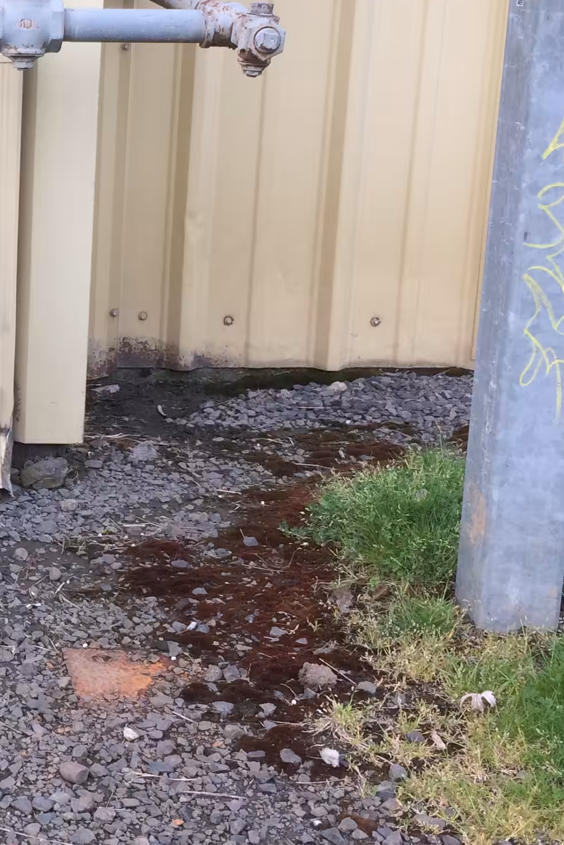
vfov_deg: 29.9
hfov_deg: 18.7
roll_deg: +1.0
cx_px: -195
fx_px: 1574
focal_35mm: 67
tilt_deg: -15.7
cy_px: 304
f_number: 2.2
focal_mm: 4.15
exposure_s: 1/215
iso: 32
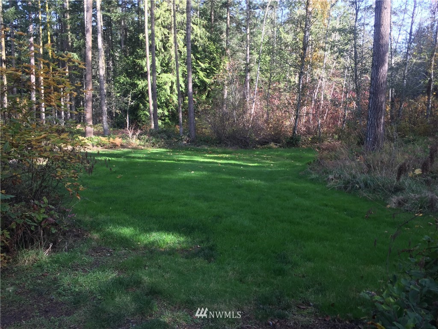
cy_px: 164
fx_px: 367
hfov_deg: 61.7
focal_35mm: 29
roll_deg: -1.0
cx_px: 219
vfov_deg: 48.2
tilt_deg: -5.4
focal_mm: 4.15
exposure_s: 1/120
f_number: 2.2
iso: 40
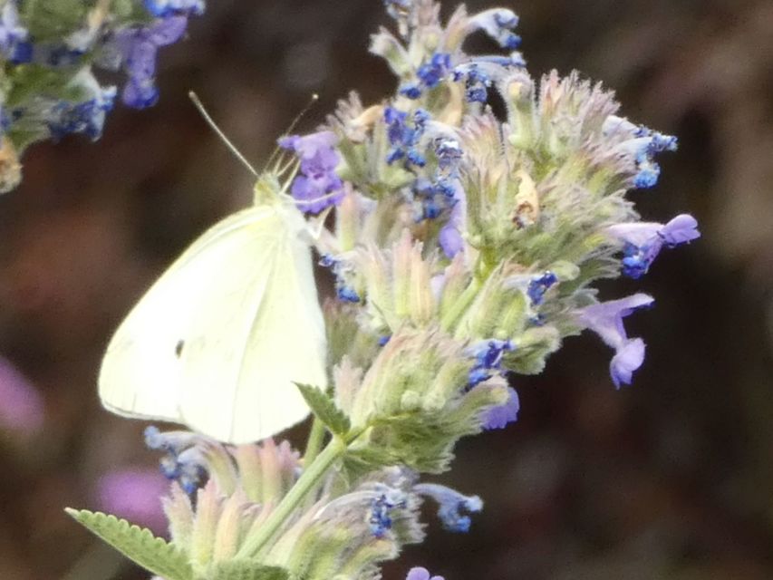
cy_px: 290
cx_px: 386
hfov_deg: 10.8
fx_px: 4087
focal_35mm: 183
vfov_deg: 8.1
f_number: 5.5
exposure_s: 1/80
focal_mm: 32.7
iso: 400
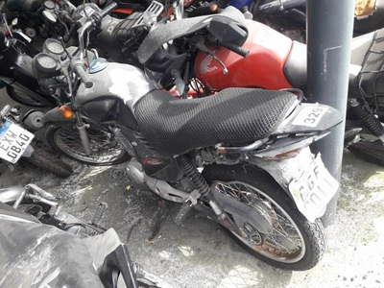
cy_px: 144
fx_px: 311
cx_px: 192
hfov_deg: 63.4
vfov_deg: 49.7
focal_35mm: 28
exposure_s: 1/142
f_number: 1.9
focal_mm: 3.7
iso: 40
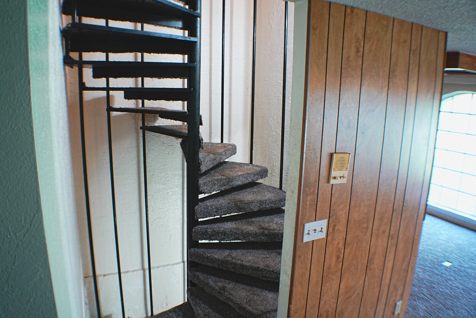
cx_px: 238
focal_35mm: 31
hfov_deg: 60.2
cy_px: 159
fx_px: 410
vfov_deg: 42.4
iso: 1250
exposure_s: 1/30
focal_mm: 31
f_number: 5.6
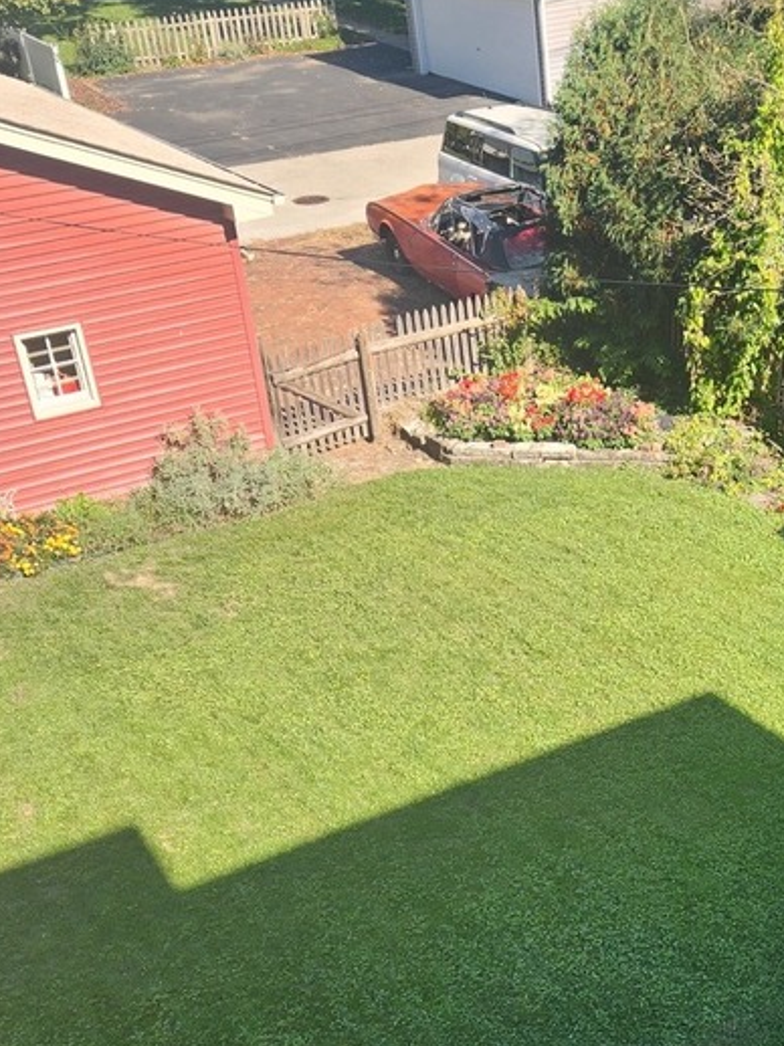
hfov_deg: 29.6
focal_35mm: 48
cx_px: 616
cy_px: 749
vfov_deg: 38.9
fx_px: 1451
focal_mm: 5.4
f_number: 1.8
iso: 20
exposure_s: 1/516
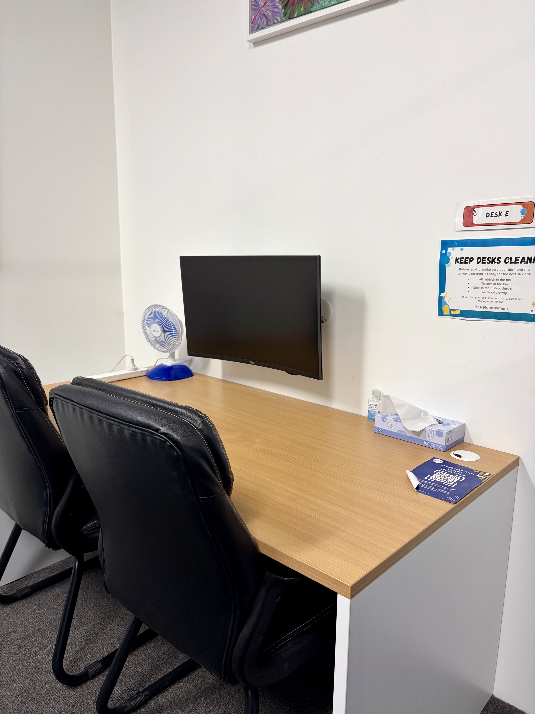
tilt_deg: -10.0
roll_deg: -1.1
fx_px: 536
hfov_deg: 53.1
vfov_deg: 67.3
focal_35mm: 26
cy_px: 357
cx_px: 268
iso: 100
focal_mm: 5.96
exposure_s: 1/50
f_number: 1.6
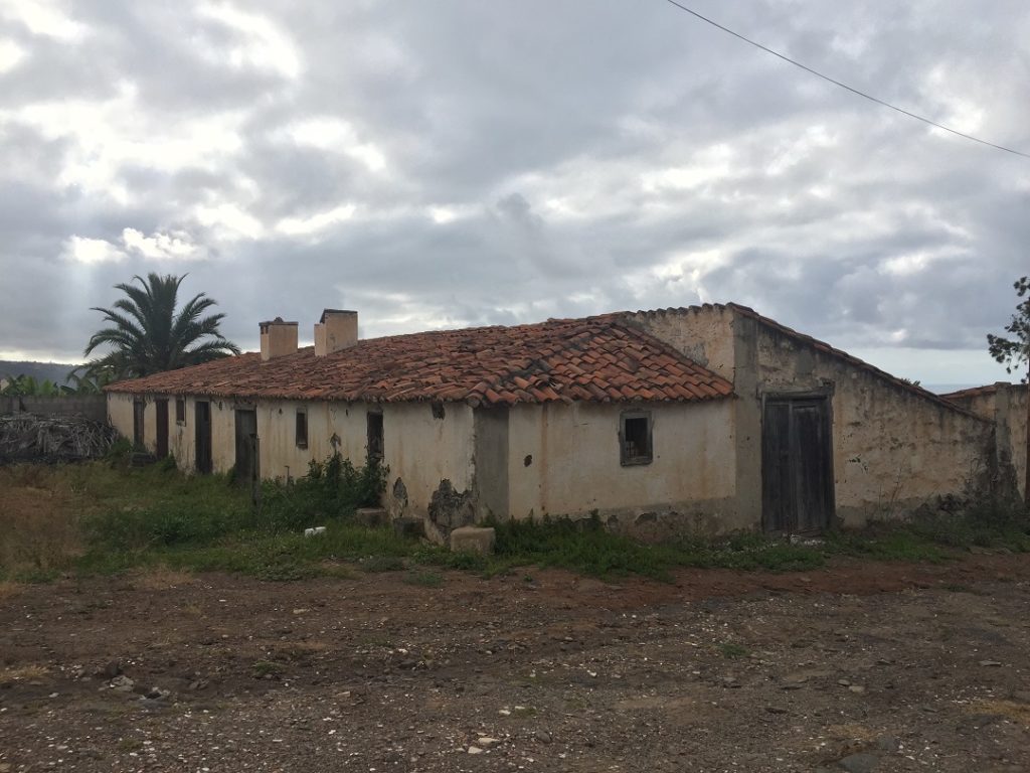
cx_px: 515
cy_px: 386
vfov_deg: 48.2
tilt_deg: +0.5
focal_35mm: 29
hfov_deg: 61.7
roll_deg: -0.2
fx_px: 863
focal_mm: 4.15
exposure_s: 1/2083
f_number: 2.2
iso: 32
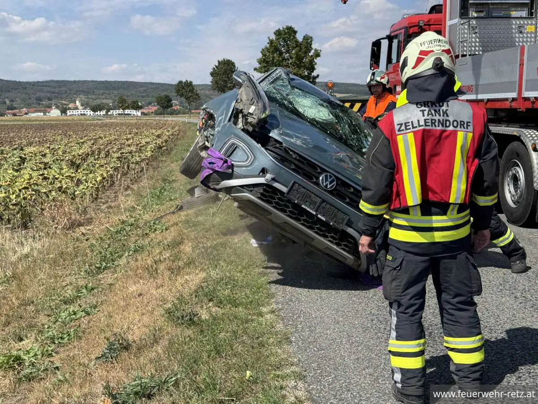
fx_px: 746
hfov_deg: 39.7
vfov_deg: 30.3
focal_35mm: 48
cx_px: 269
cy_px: 202
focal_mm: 6.76
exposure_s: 1/4975
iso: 64
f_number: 1.78
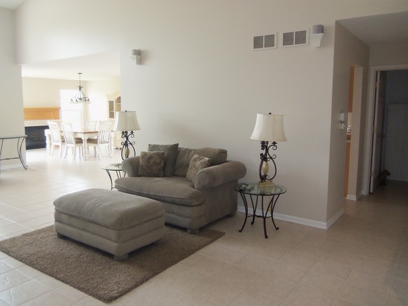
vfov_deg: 49.7
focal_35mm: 28
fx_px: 330
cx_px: 204
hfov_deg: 63.4
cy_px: 153
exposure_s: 1/40
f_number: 3.9
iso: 200
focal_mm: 5.1
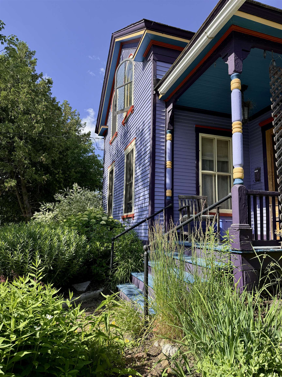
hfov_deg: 56.8
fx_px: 261
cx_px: 141
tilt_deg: +8.6
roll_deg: -0.9
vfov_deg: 71.6
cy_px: 188
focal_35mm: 24
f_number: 1.78
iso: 80
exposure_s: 1/1855
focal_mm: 6.76
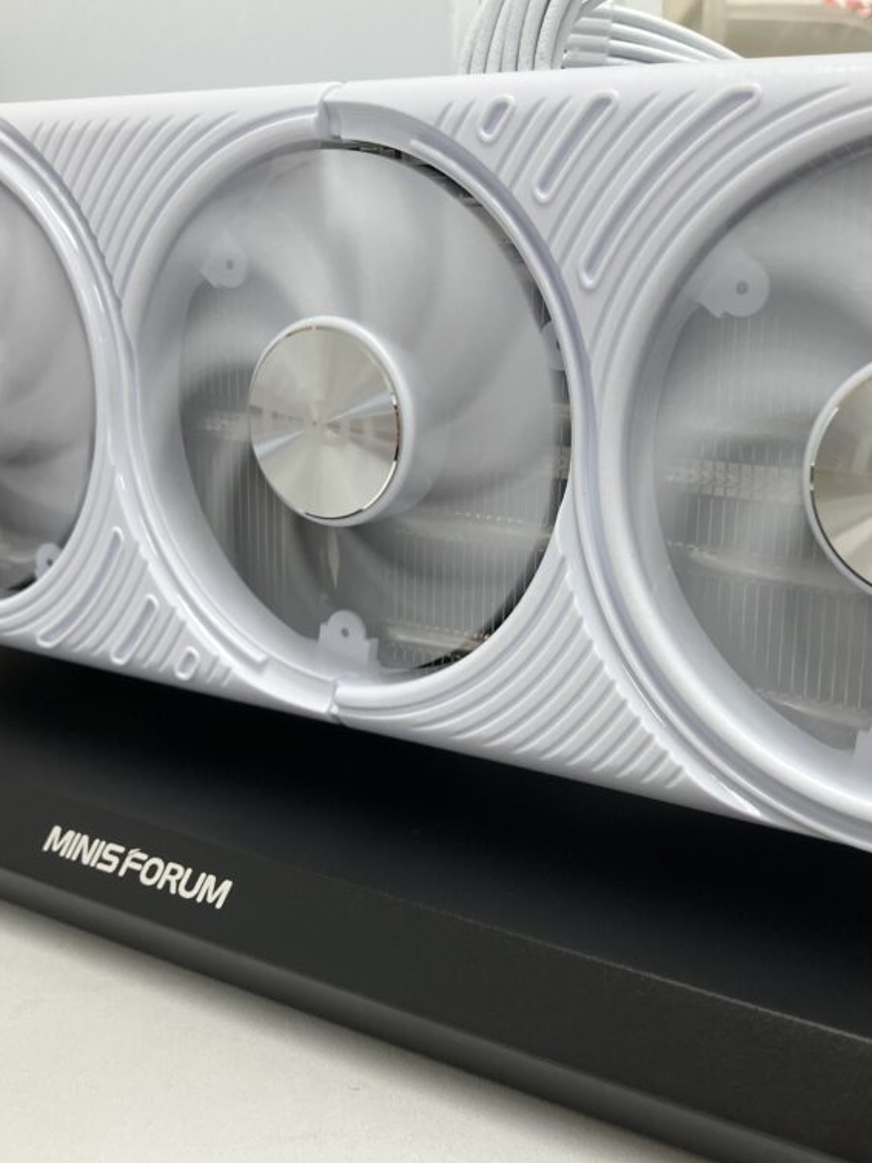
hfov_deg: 37.5
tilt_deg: -15.0
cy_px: 576
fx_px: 1277
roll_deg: -1.1
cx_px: 538
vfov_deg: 49.0
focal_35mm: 38
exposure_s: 1/100
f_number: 1.8
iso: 64
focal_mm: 3.99
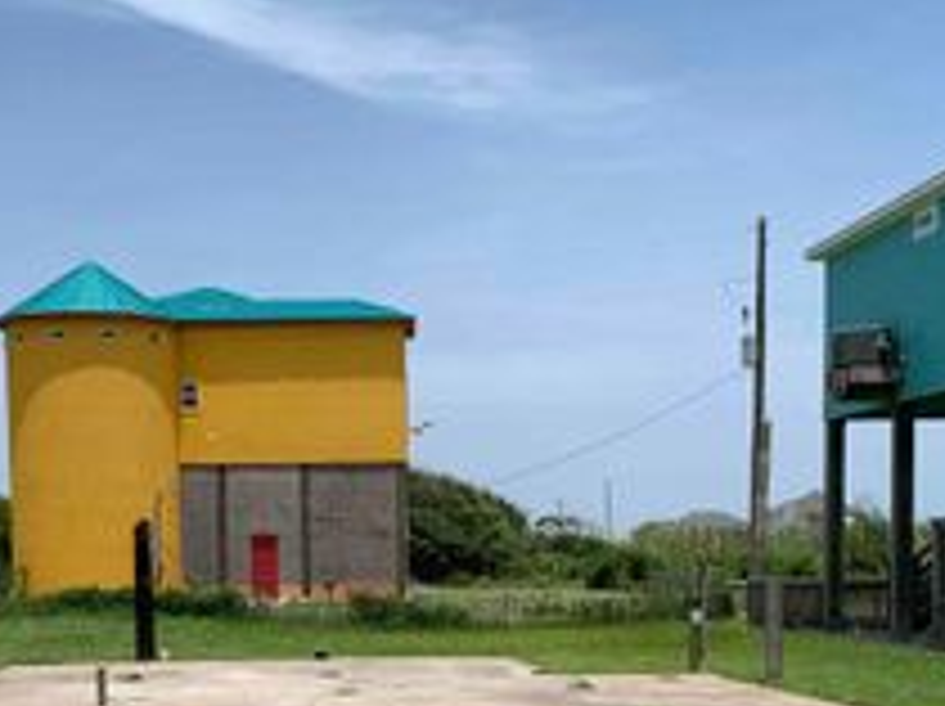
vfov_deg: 22.7
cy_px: 695
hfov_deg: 31.2
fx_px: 1691
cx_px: 396
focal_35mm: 62
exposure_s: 1/3521
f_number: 1.8
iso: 25
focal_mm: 4.25
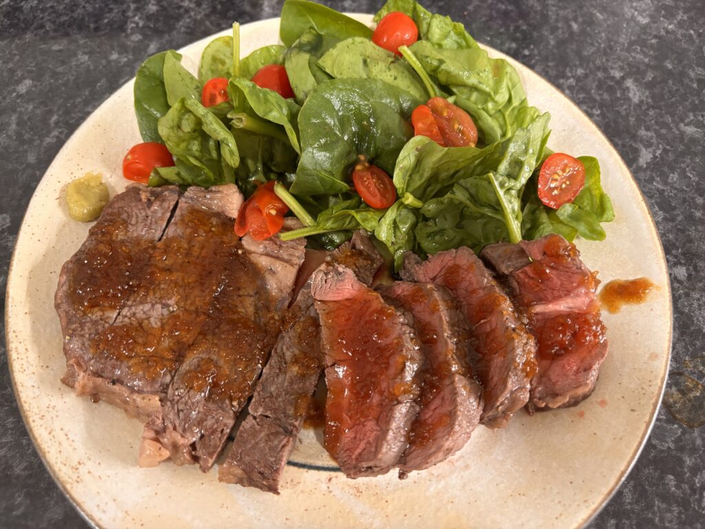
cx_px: 352
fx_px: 530
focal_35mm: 26
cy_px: 264
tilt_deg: -64.5
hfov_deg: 67.3
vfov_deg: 53.1
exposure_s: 1/50
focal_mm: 5.96
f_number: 1.6
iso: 320
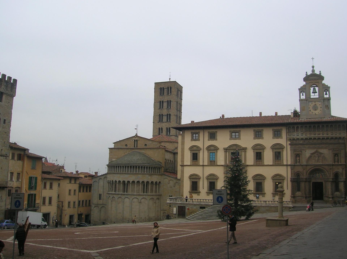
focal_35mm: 34
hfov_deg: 54.0
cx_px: 174
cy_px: 130
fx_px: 340
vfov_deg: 41.7
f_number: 4.9
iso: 50
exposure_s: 1/104
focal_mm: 5.7
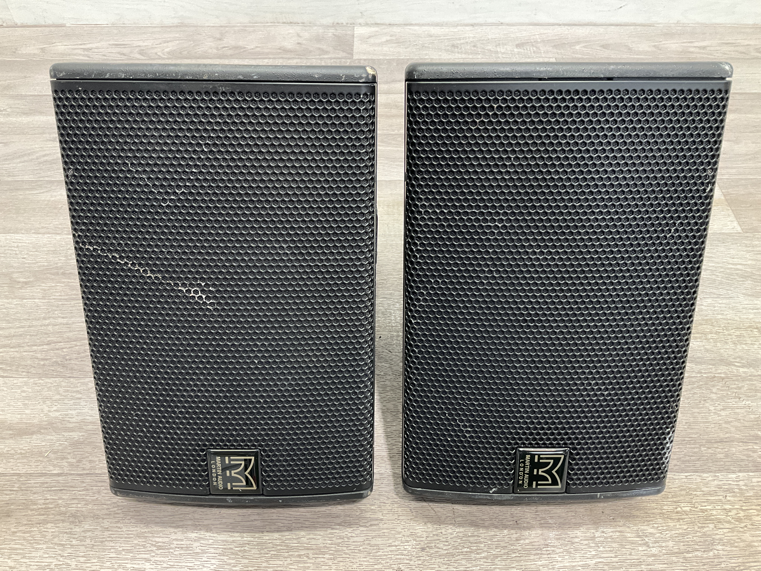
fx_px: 638
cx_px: 380
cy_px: 286
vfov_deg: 48.2
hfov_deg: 61.7
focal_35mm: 29
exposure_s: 1/50
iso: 100
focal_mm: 3
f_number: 1.8
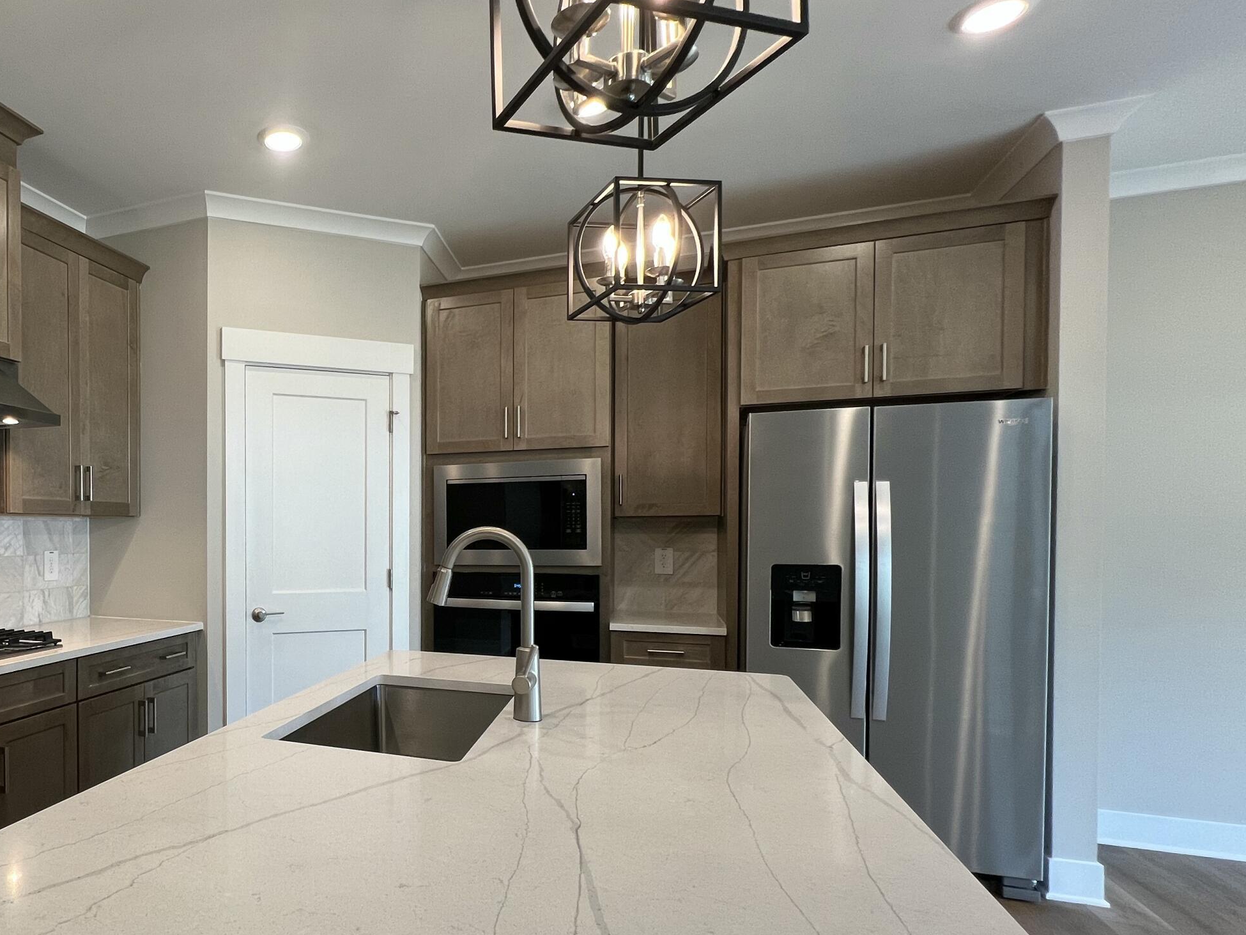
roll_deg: +0.1
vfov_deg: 65.5
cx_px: 307
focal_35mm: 20
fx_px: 720
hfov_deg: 75.6
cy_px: 550
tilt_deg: -2.1
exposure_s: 1/120
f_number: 1.8
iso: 125
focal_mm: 1.57
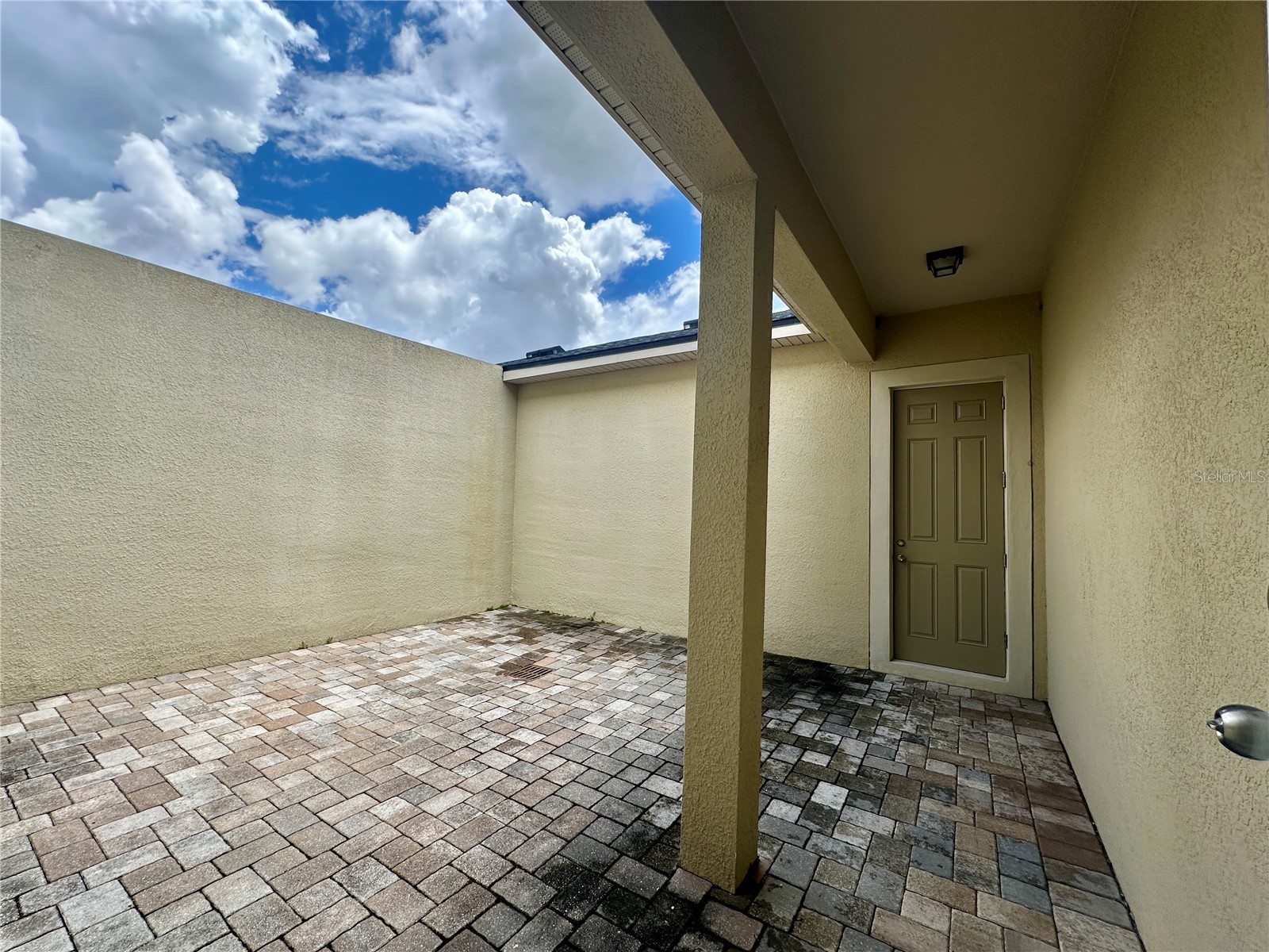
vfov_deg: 85.7
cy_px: 476
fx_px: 513
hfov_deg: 102.1
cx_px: 634
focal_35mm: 14
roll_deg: -1.8
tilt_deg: +2.8
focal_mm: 2.22
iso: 40
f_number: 2.2
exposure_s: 1/861
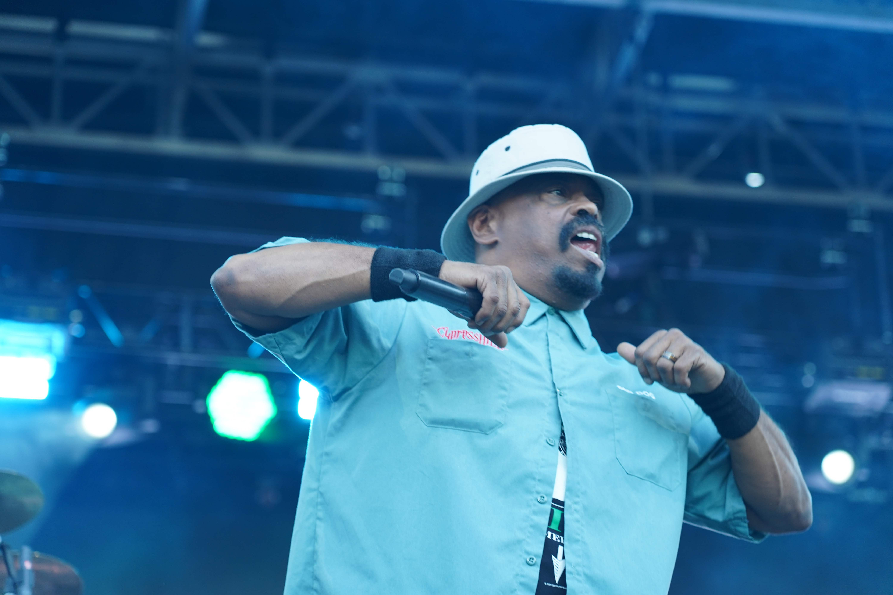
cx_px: 446
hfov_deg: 19.5
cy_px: 298
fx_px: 2604
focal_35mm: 105
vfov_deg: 13.0
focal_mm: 105
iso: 800
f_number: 4
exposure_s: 1/160
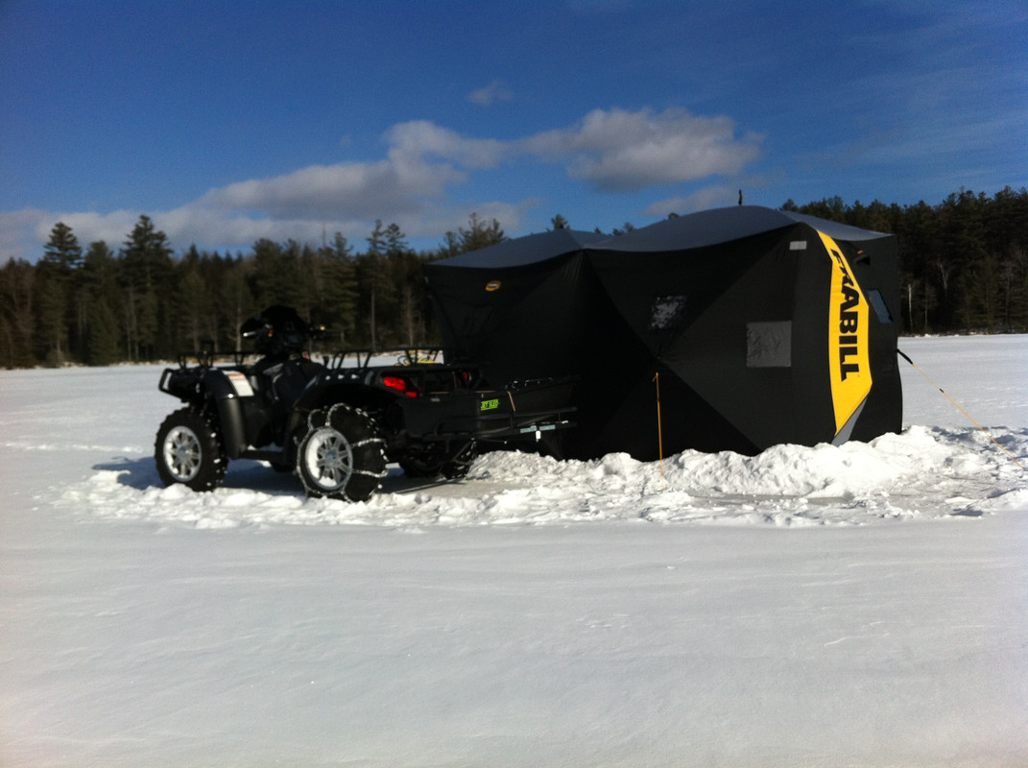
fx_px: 1038
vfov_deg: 40.6
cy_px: 384
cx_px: 514
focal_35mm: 35
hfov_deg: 52.7
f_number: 2.8
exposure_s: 1/2742
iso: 80
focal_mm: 3.85
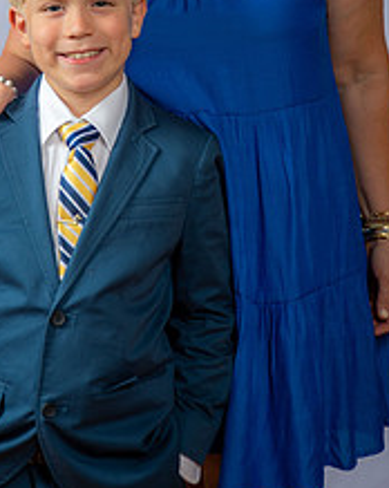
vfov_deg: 15.1
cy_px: 56
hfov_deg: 12.2
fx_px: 1816
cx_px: 164
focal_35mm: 126
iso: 250
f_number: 5.6
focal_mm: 65
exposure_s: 1/200
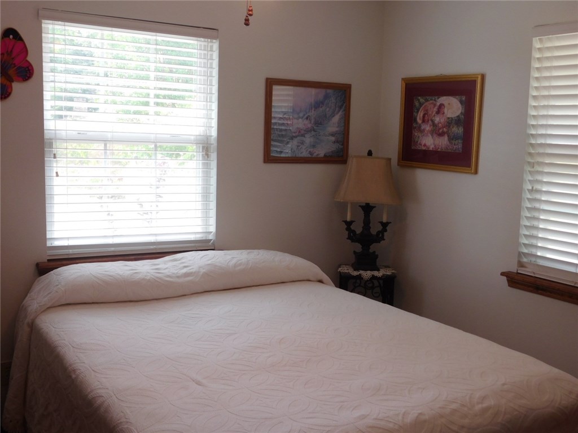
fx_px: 668
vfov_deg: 36.0
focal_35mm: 40
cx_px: 289
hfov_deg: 46.8
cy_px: 216
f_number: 3.6
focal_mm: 7.1
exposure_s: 1/40
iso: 125
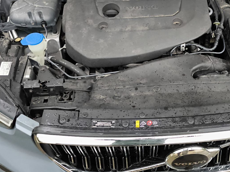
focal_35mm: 46
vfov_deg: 31.1
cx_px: 168
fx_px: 306
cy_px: 47
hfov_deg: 40.3
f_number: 1.9
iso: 936
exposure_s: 1/101
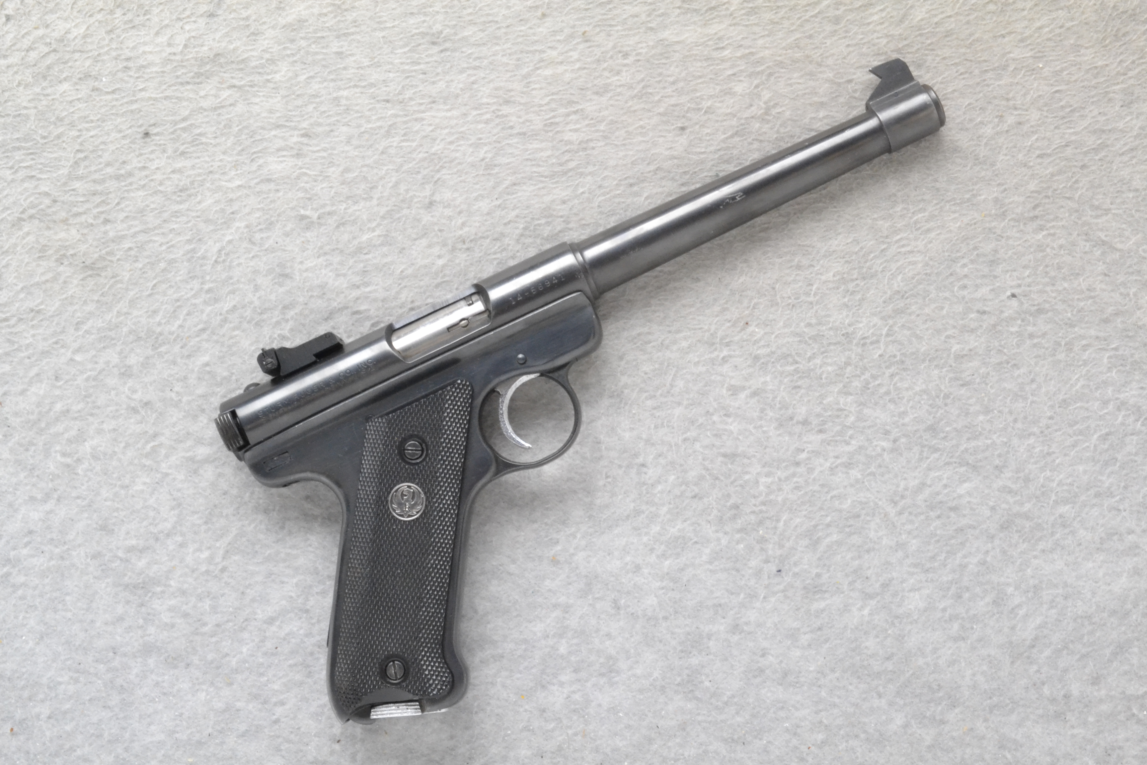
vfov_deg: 25.1
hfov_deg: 36.9
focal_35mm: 54
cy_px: 382
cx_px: 574
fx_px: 1720
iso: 3200
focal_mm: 36
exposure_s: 1/60
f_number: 20
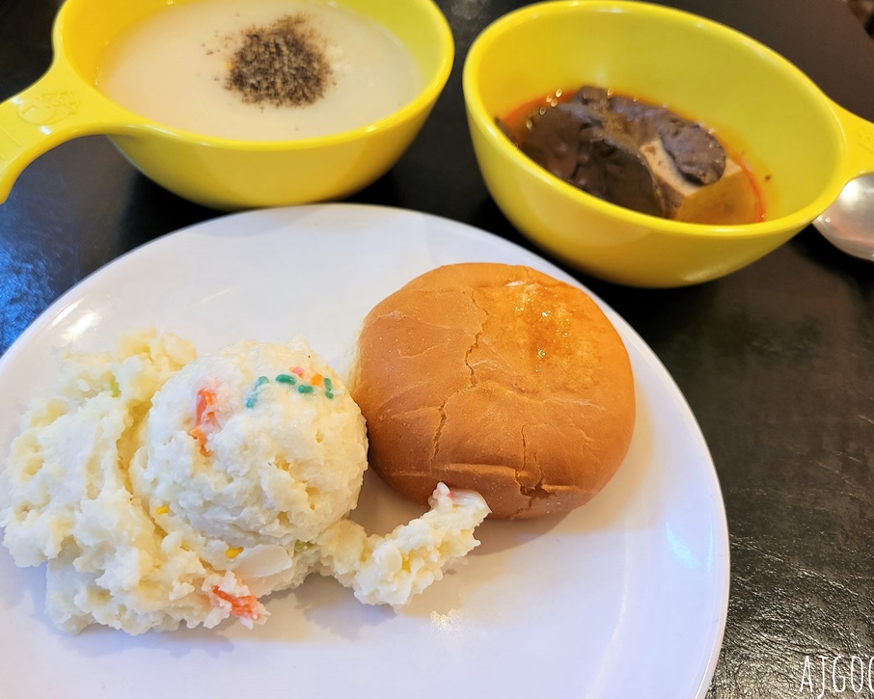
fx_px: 724
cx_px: 427
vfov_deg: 51.5
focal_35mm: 28
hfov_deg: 62.2
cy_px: 346
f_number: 1.8
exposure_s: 1/40
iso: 320
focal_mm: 5.4
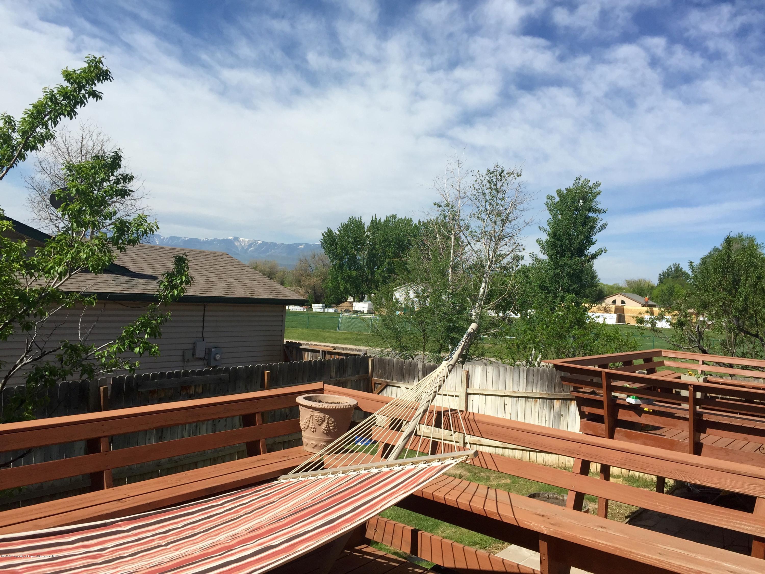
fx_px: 641
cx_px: 382
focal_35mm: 29
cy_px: 287
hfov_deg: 61.7
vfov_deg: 48.2
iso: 32
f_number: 2.2
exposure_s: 1/2326
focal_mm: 4.15
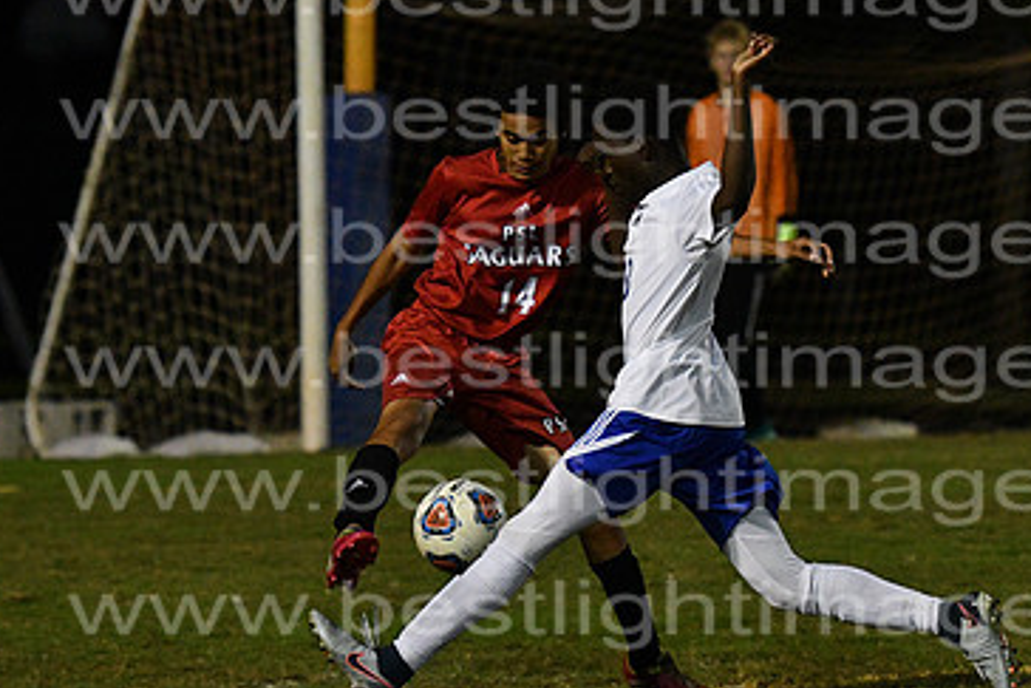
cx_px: 711
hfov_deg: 5.9
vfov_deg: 4.0
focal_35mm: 347
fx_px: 9935
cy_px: 429
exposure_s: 1/1250
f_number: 4
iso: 6400
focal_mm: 145
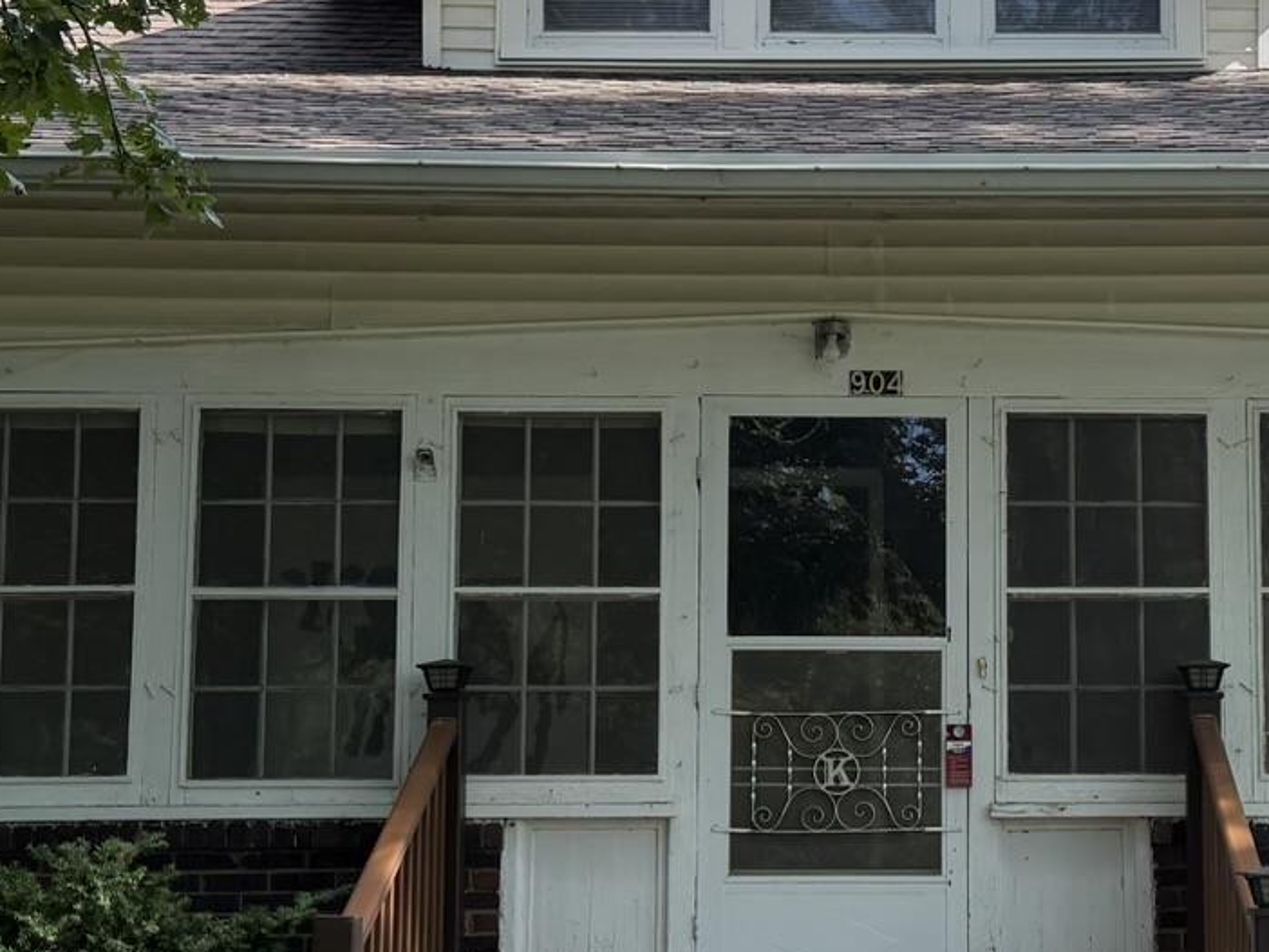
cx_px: 956
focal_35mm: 70
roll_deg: +0.8
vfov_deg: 21.0
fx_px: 2567
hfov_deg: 27.4
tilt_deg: +6.8
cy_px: 573
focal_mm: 6.76
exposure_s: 1/1156
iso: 100
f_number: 1.78
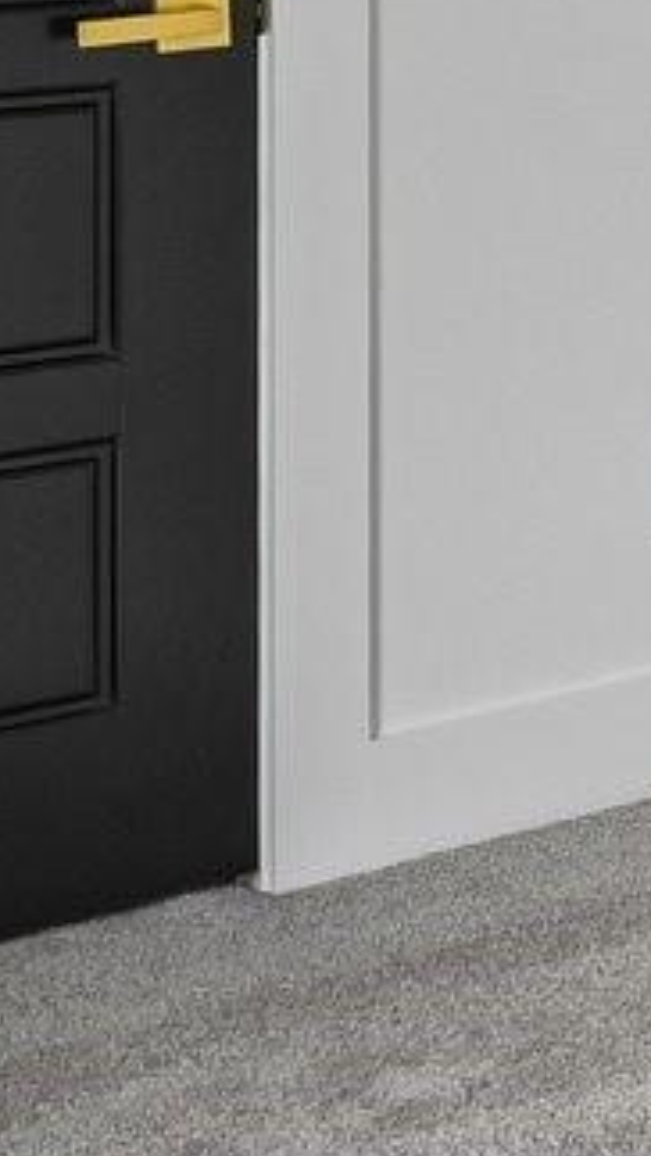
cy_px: -131
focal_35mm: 93
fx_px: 2850
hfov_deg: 9.3
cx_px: 2132
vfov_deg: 21.7
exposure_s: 1/13
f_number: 8
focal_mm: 14
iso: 400
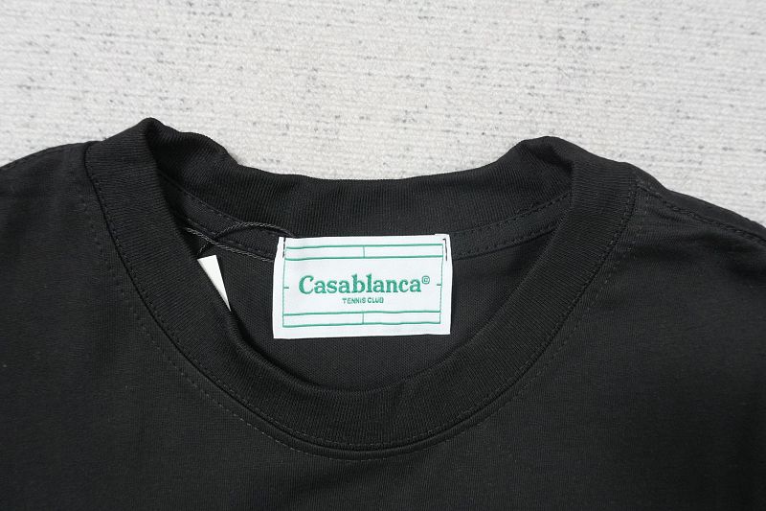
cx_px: 383
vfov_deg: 43.6
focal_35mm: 30
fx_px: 638
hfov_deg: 61.9
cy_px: 256
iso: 1600
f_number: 10
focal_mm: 20
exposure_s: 1/100
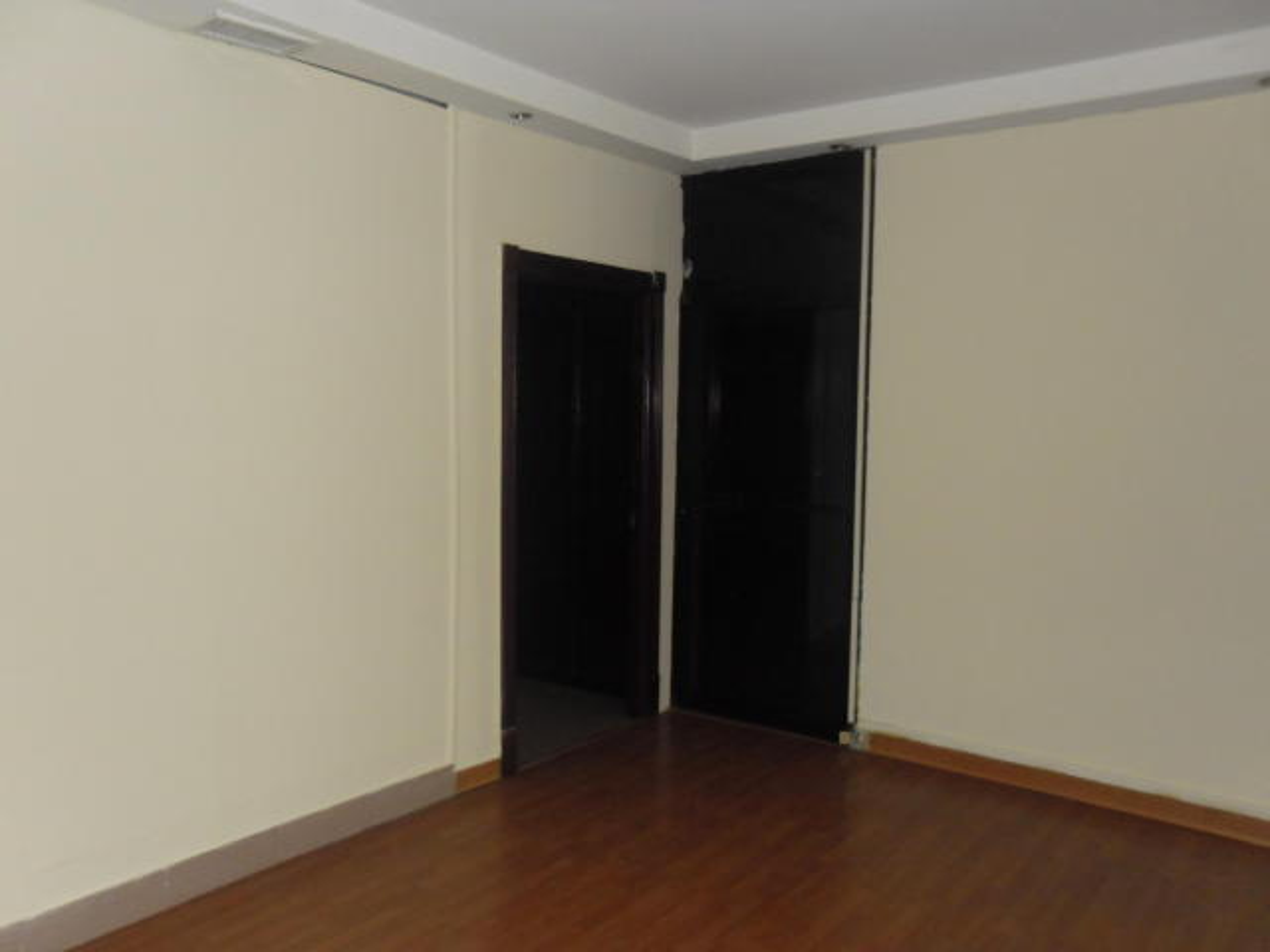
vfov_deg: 51.4
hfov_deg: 65.3
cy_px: 476
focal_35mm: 27
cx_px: 635
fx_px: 991
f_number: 3.5
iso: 400
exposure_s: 1/45
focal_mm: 4.9
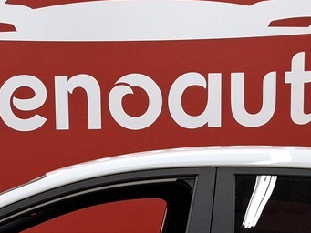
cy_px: 369
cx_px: 126
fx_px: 872
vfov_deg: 14.1
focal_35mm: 97
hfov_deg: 20.2
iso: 125
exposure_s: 1/120
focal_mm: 5.54
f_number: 1.8
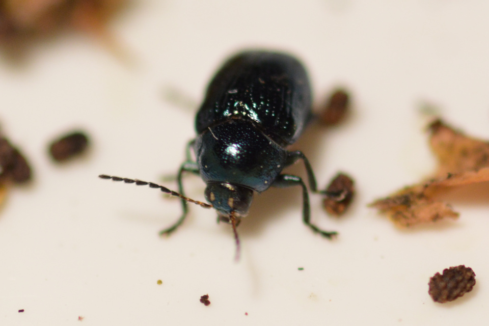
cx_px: 244
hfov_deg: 13.7
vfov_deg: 9.1
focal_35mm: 150
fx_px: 2037
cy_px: 163
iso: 800
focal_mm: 100
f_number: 10
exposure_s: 1/200
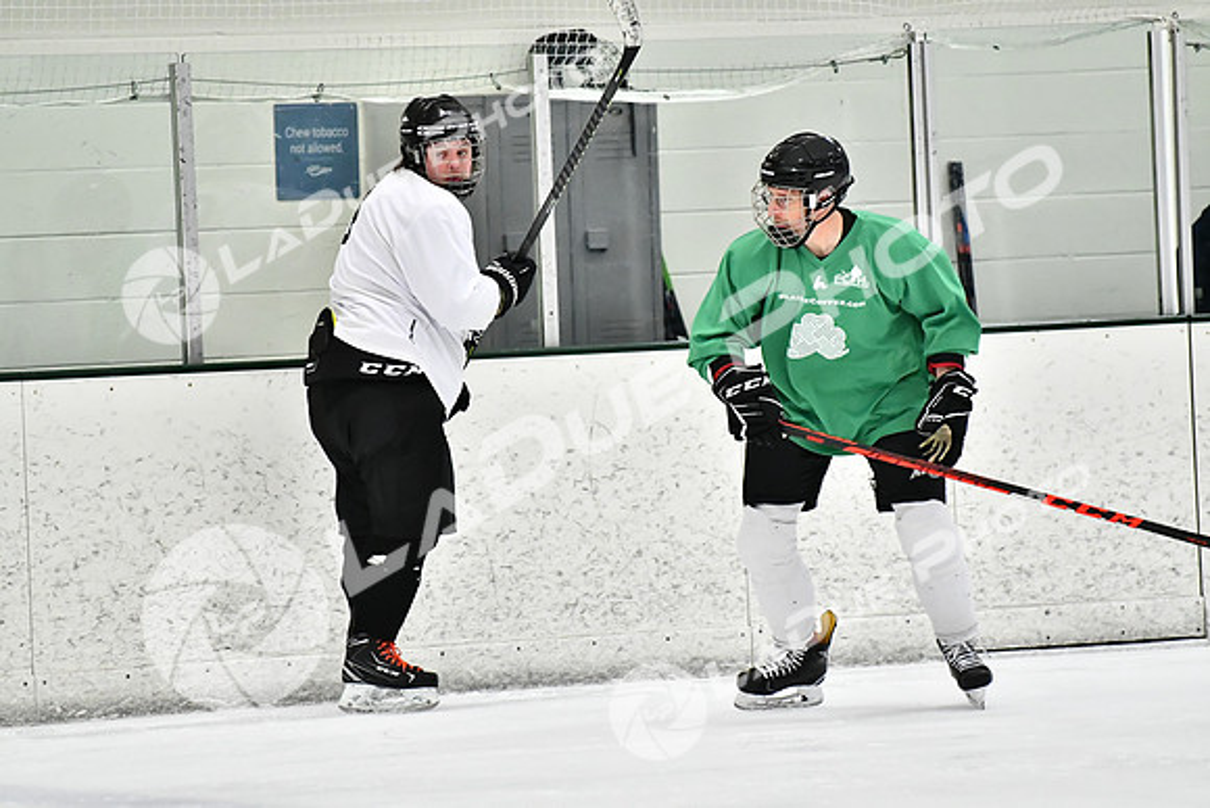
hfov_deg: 6.9
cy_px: 404
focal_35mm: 300
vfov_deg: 4.6
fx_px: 10085
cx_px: 605
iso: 5000
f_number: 2.8
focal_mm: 200
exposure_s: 1/1250
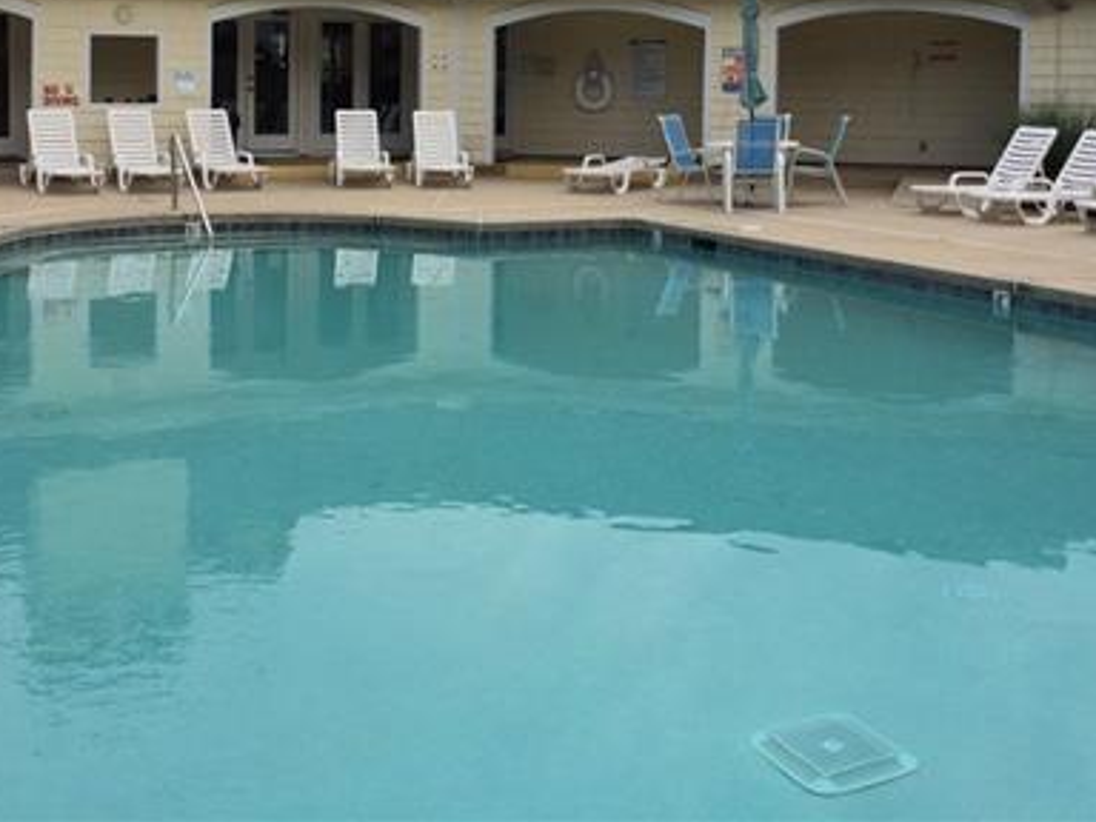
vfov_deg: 28.4
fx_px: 1583
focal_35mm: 50
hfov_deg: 38.1
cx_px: 482
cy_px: 140
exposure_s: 1/1208
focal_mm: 4.12
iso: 32
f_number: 2.2
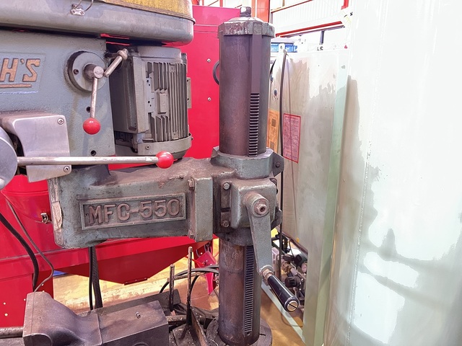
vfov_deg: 53.1
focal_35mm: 26
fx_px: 347
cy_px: 173
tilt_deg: -16.7
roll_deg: -0.2
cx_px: 231
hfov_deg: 67.3
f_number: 1.5
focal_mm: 5.7
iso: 640
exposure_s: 1/30
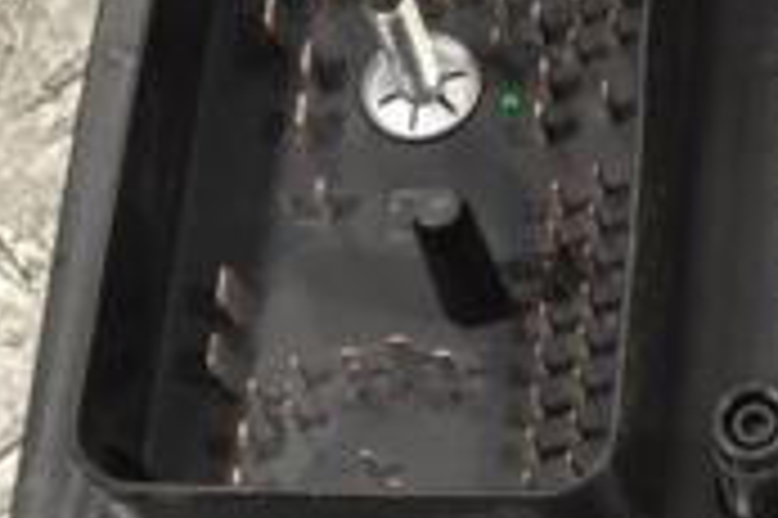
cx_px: 971
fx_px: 3368
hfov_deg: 12.8
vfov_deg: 8.8
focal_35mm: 156
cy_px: 81
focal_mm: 30
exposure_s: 1/250
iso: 3200
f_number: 8
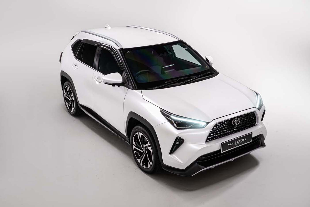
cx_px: 155
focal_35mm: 43
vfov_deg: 31.2
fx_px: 370
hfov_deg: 45.4
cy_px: 104
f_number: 13
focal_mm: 43
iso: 125
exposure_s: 25
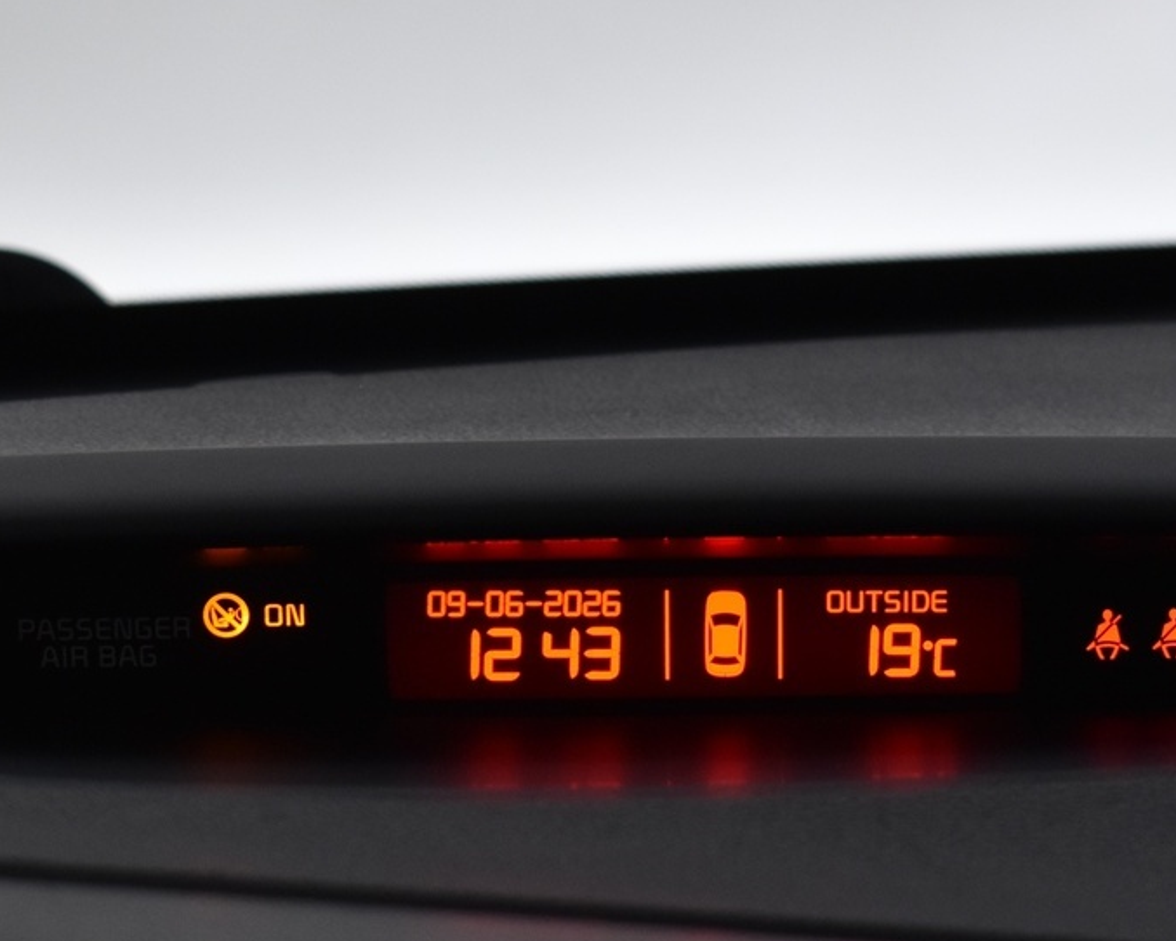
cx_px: 679
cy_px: 599
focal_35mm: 128
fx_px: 4456
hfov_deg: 15.0
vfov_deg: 12.1
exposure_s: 1/60
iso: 900
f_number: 4.8
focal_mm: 38
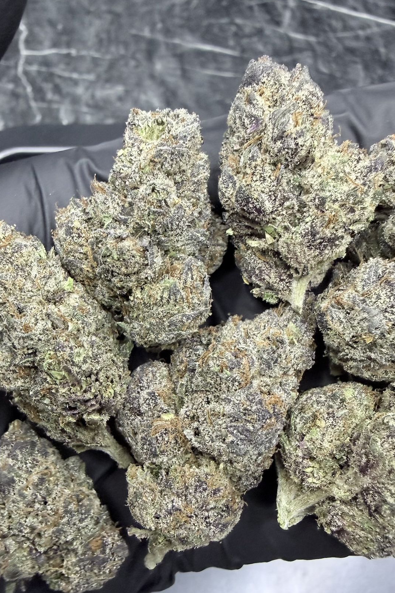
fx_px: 494
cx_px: 165
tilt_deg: -63.2
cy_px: 347
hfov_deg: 43.5
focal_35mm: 30
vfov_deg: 61.6
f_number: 2.2
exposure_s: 1/71
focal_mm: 2.22
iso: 320
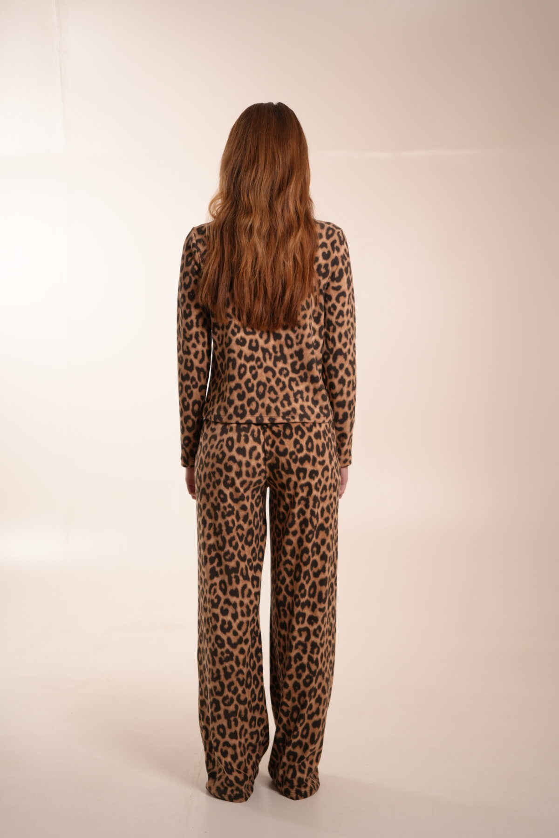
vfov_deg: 39.6
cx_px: 280
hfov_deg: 27.0
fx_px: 1164
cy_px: 419
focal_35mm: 50
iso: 400
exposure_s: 1/125
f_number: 2.8
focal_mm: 50
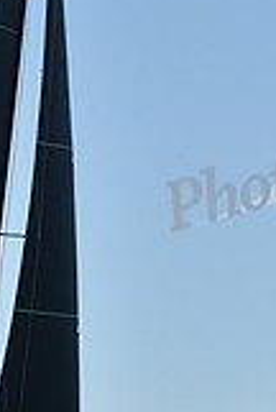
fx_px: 3916
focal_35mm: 342
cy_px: 69
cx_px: 34
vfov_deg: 6.0
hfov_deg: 4.0
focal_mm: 95
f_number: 8
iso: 250
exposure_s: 1/1250
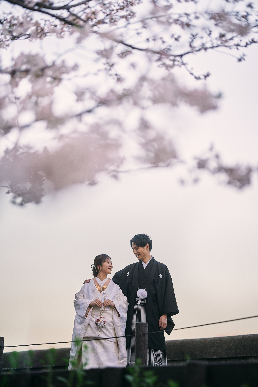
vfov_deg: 23.9
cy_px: 194
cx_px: 129
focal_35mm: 85
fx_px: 912
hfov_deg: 16.1
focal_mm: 85
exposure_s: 1/640
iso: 160
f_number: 1.4
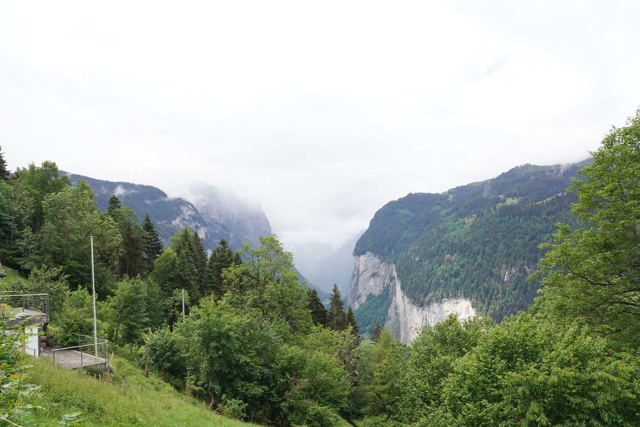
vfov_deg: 42.0
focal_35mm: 31
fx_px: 551
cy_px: 272
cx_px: 339
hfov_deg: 60.2
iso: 400
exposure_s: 1/100
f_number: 16
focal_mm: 24
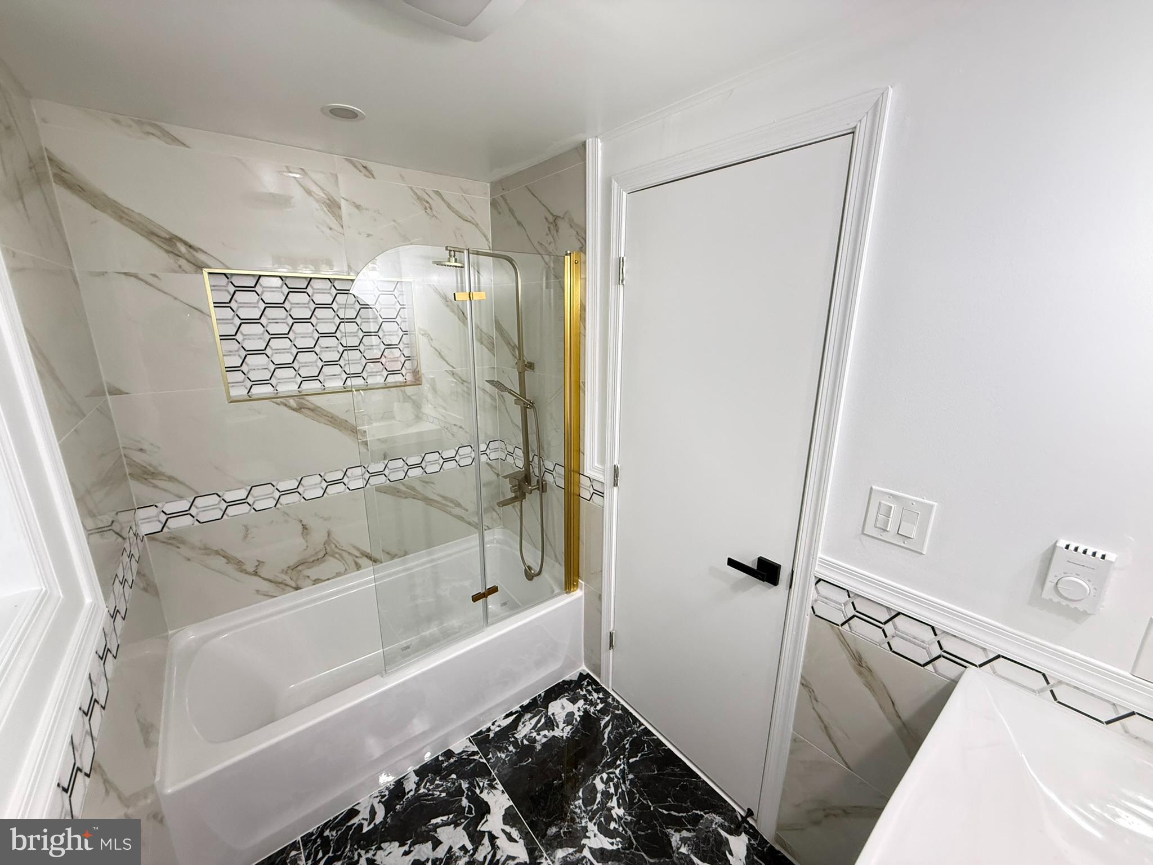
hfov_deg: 102.1
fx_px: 466
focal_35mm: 14
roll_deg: -1.0
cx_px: 576
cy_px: 432
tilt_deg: -13.8
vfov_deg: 85.7
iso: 320
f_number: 2.2
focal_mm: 2.22
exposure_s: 1/120
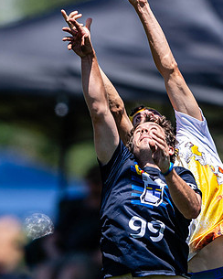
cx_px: 82
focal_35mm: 1460
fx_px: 12045
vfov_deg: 1.3
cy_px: 79
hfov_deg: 1.1
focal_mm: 400
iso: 100
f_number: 2.8
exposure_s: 1/2000
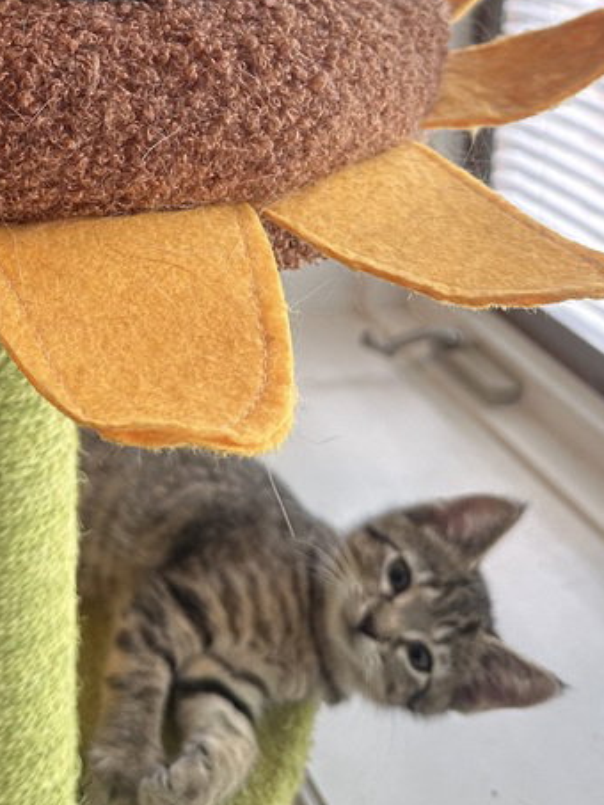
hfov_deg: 26.6
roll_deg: -1.2
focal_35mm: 53
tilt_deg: -10.2
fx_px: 1232
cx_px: 62
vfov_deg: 33.1
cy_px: -5
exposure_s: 1/60
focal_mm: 6.86
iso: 200
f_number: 1.78
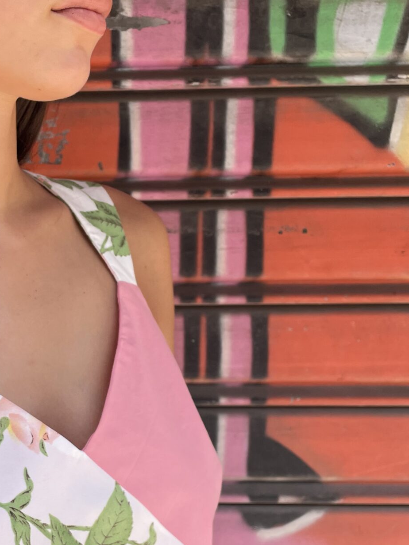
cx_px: -6
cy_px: 366
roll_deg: +0.4
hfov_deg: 25.6
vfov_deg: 35.2
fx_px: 851
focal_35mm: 54
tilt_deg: -10.2
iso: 32
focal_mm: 4.2
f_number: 1.6
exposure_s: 1/491
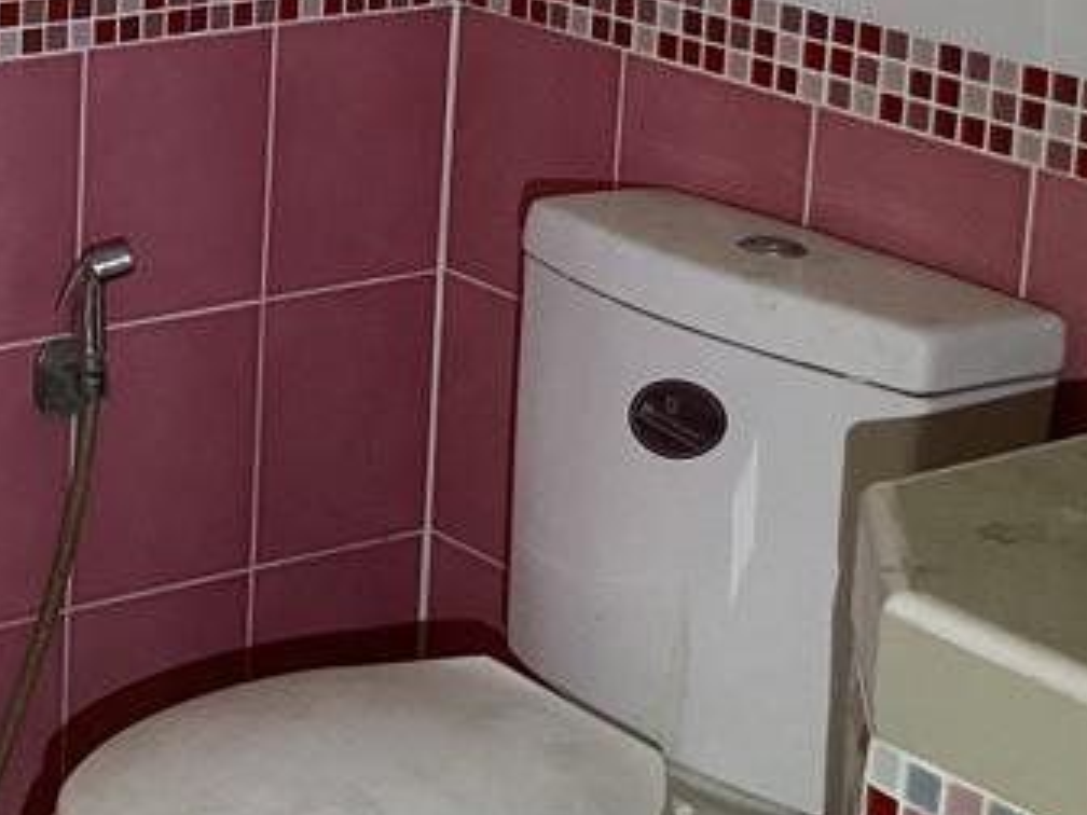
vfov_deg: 14.6
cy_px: -84
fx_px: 3109
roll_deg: -0.8
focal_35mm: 99
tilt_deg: -11.7
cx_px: -293
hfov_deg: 18.6
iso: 200
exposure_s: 1/33
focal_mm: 3
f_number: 1.8
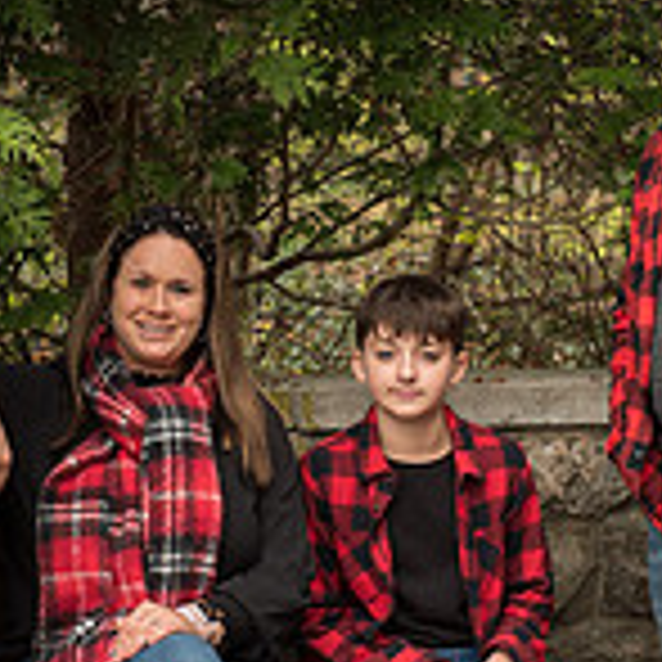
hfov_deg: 13.4
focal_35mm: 130
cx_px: 311
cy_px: 387
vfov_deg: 13.4
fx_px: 2813
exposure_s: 1/160
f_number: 3.5
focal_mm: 50
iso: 100
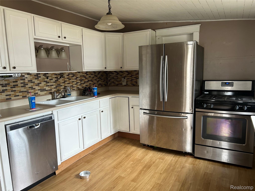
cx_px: 128
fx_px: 192
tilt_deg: -7.2
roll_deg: +1.4
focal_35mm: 26
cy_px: 96
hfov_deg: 67.3
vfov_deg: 53.1
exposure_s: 1/70
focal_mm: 5.7
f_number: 1.5
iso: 125
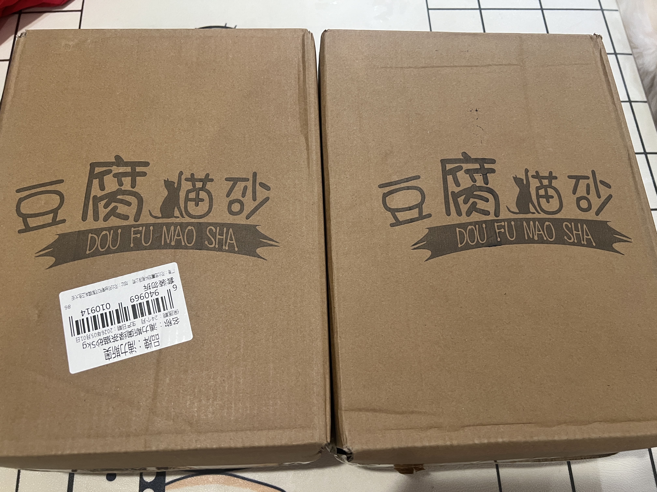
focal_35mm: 26
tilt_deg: -71.6
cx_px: 328
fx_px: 493
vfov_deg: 53.1
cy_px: 246
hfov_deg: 67.3
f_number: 1.5
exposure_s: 1/50
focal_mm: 5.7
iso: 160
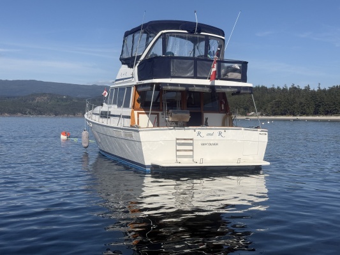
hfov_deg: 39.6
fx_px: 472
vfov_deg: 30.3
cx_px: 170
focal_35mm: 48
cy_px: 128
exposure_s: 1/8772
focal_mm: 6.76
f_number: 1.78
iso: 64
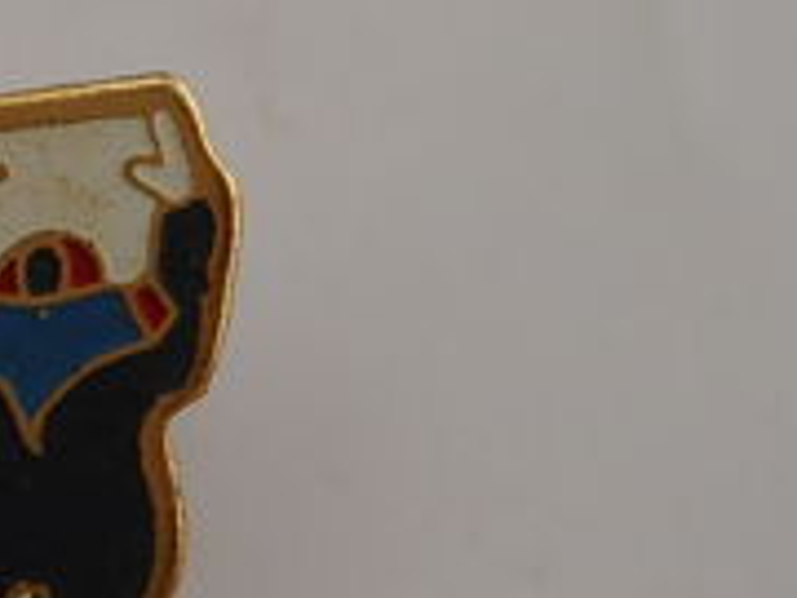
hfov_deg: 10.2
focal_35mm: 189
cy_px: 563
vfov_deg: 7.8
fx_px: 4352
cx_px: -270
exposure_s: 1/160
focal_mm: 6
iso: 80
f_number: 4.2
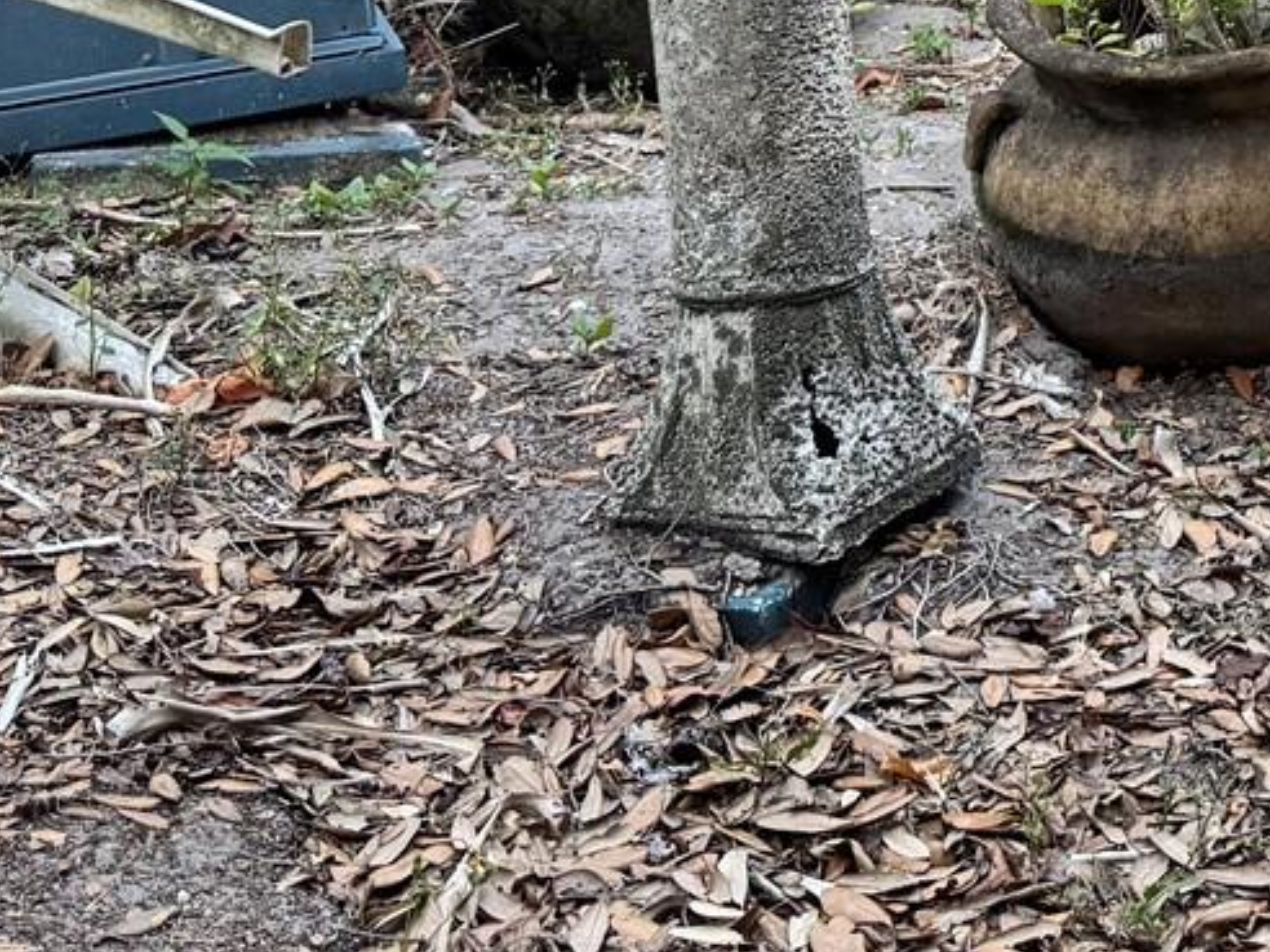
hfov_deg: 22.6
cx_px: 1598
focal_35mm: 78
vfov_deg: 17.4
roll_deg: +0.9
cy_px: -387
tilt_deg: -8.5
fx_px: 2862
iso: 80
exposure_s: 1/347
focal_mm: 6.76
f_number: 1.78
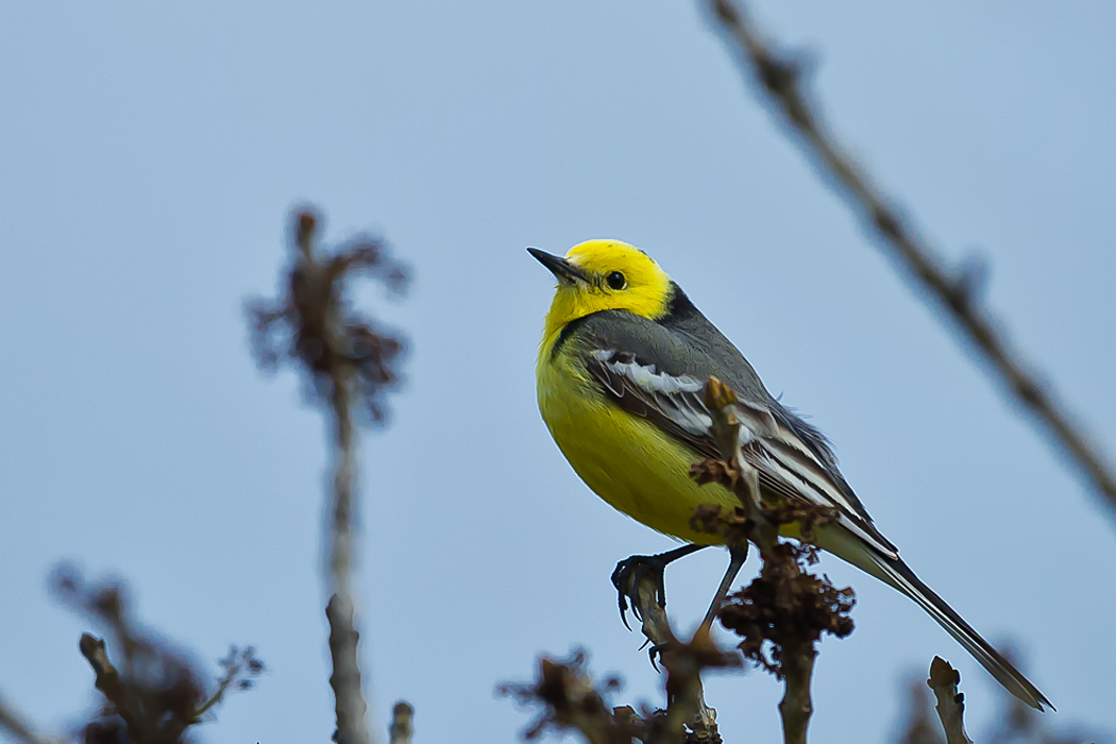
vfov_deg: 2.7
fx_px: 15499
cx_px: 558
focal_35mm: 500
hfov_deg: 4.1
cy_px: 372
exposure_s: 1/2500
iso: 800
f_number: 5.6
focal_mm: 500
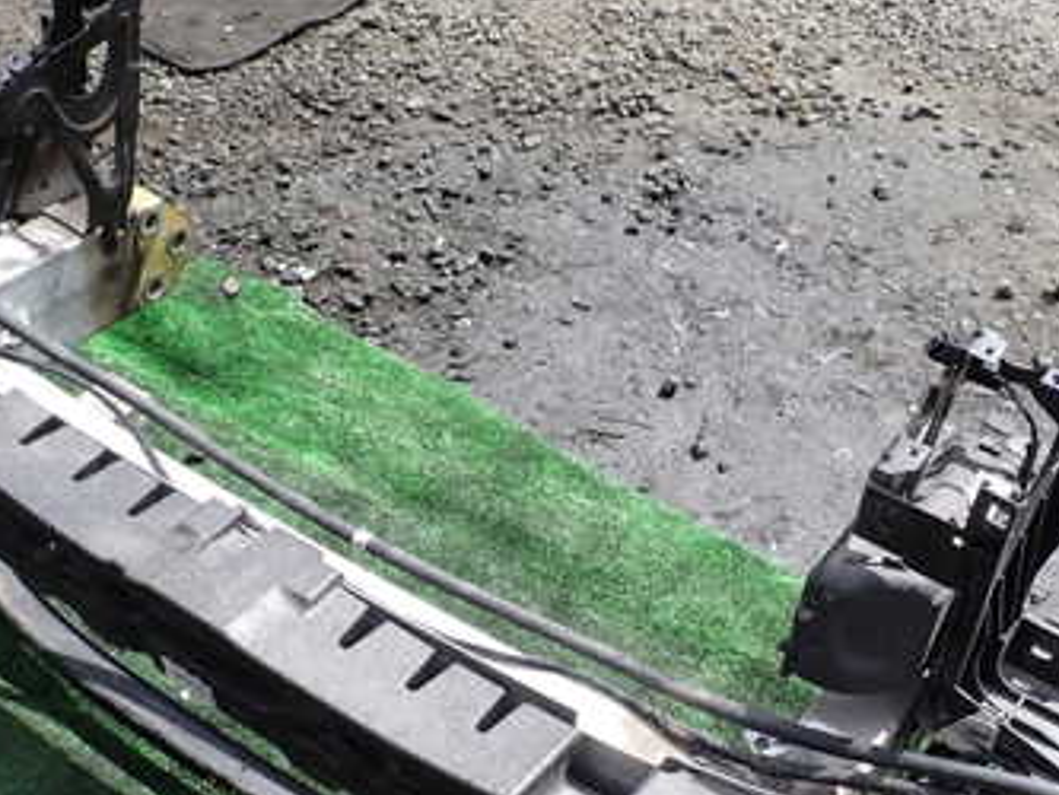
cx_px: 509
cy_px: 528
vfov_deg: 26.9
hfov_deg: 35.5
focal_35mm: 54
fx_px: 1653
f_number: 3.2
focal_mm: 5.4
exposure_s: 1/800
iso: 100
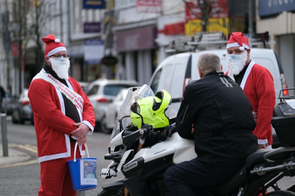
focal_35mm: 210
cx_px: 148
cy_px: 98
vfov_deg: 6.5
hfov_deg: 9.8
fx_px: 1720
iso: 400
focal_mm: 140
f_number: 2.8
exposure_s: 1/550
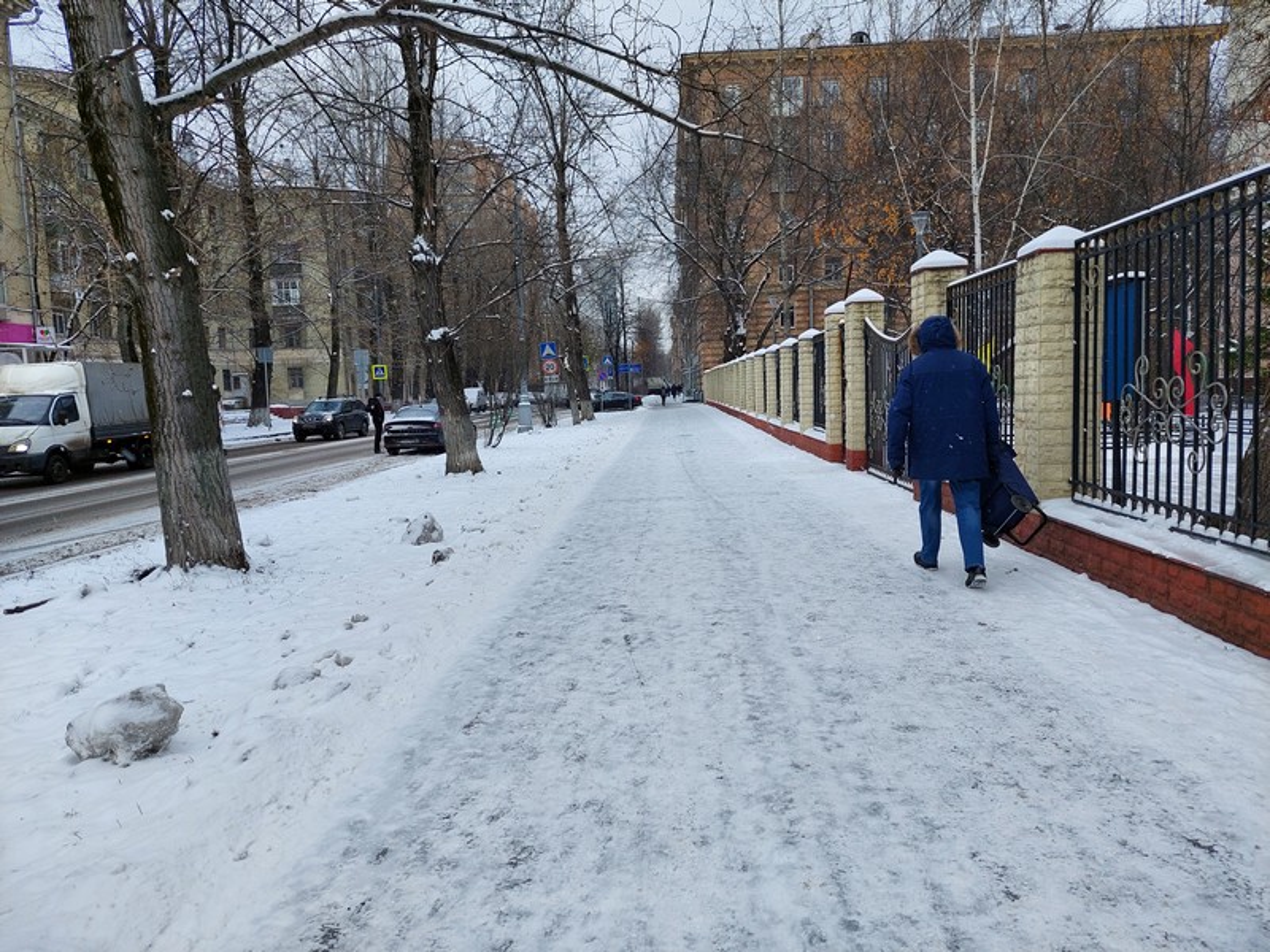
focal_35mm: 24
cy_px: 476
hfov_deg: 71.6
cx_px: 635
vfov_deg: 56.8
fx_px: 881
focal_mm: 5.23
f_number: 1.8
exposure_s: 1/199
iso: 40
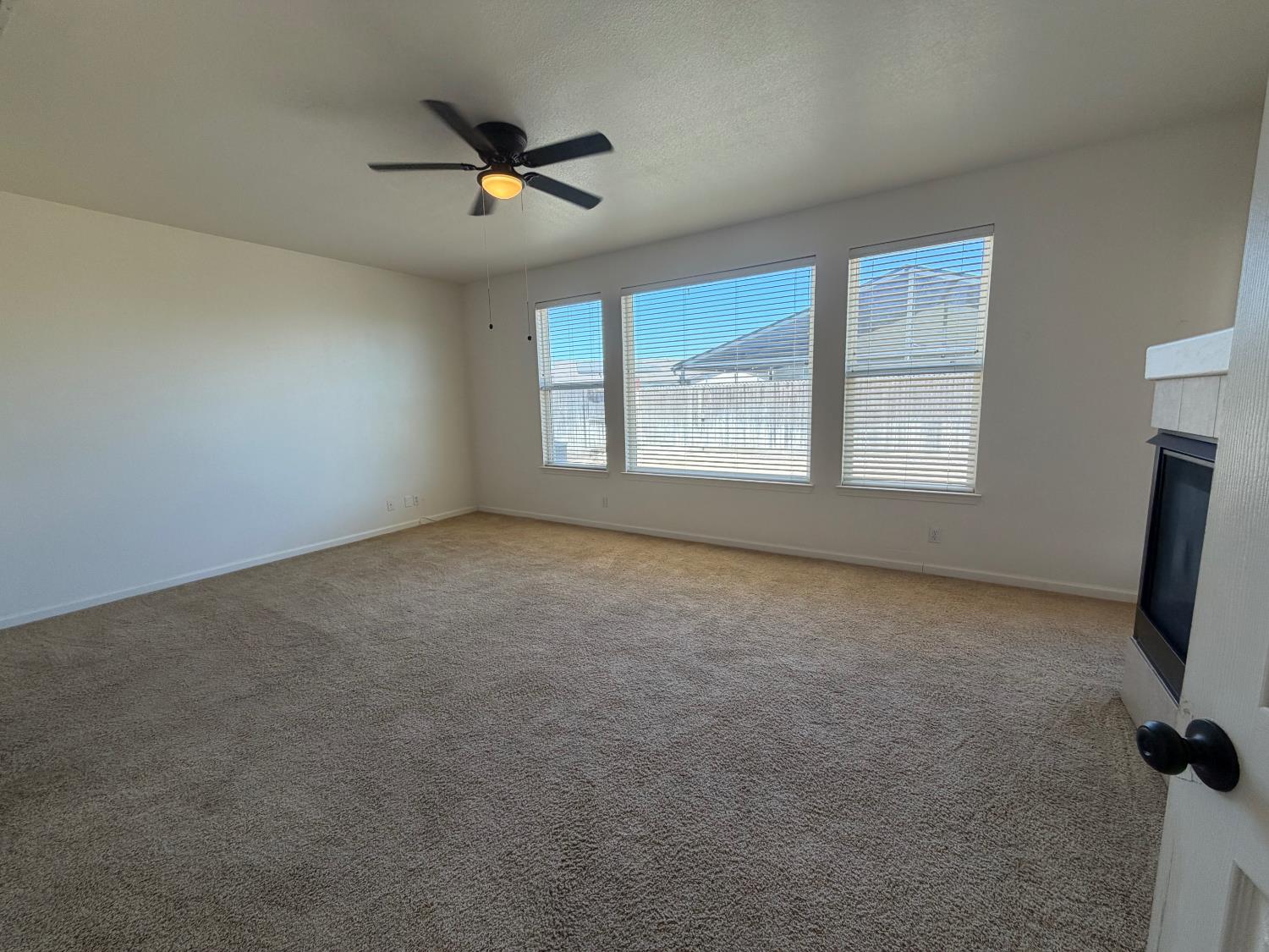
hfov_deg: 102.1
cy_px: 476
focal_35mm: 14
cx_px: 634
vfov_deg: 85.7
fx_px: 513
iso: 80
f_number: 2.2
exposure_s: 1/120
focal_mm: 2.22
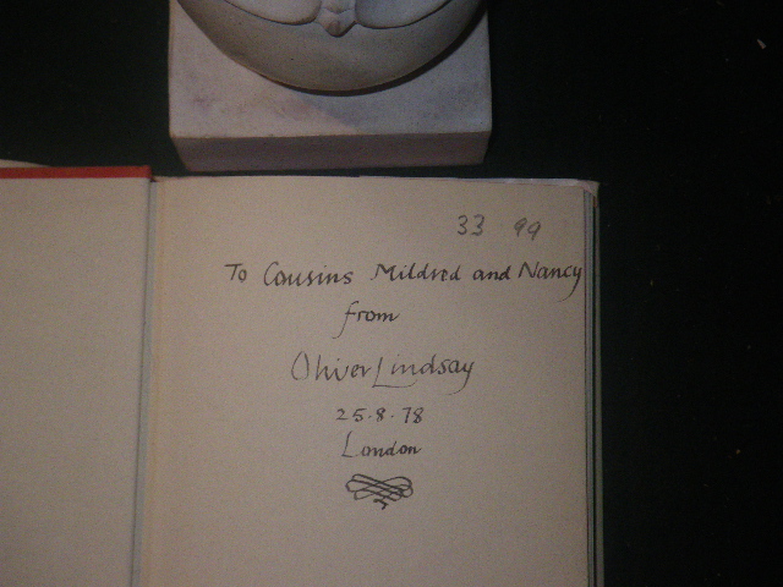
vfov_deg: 23.7
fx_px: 1402
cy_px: 294
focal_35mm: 62
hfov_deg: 31.2
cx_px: 392
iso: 250
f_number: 4.6
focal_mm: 11.1
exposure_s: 1/80
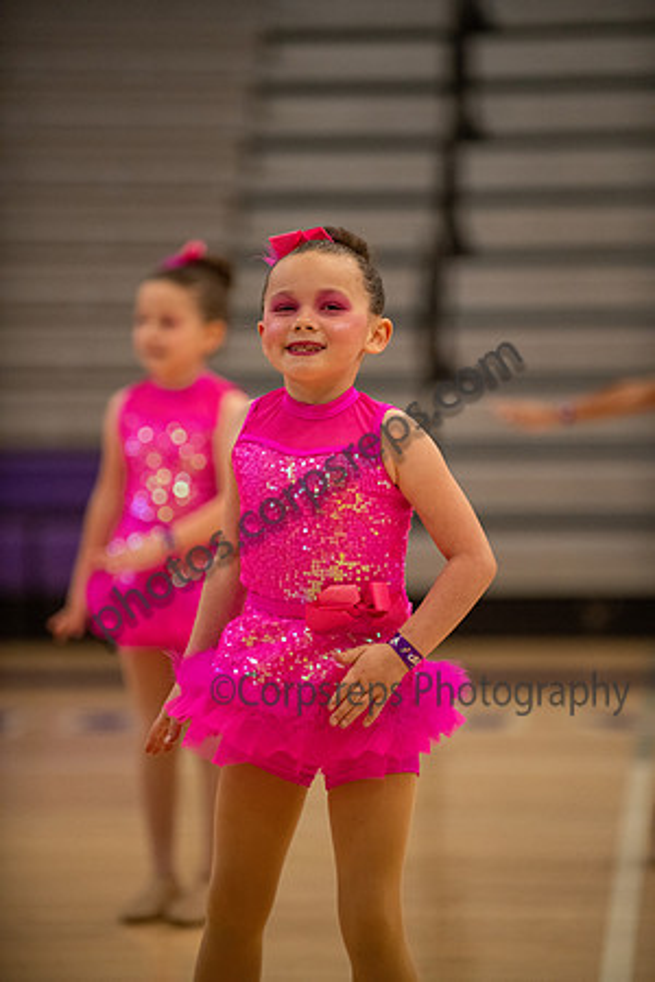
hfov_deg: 6.9
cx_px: 328
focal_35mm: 200
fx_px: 5458
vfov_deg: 10.3
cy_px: 491
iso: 3200
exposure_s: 1/640
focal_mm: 200
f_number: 2.8
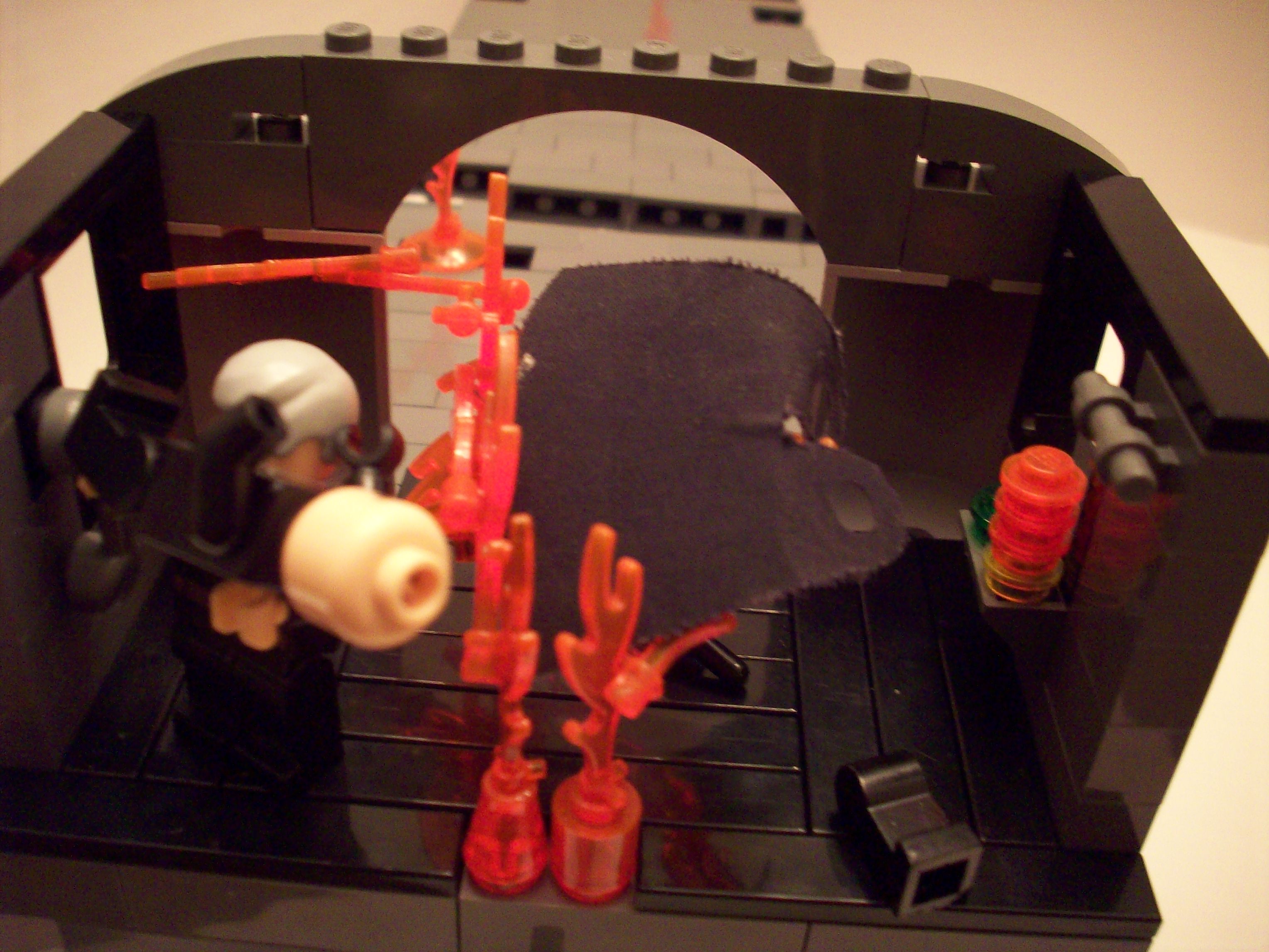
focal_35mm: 37
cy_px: 476
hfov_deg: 50.1
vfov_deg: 38.7
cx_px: 634
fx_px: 1356
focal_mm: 6.2
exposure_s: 1/8
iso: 200
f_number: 2.8
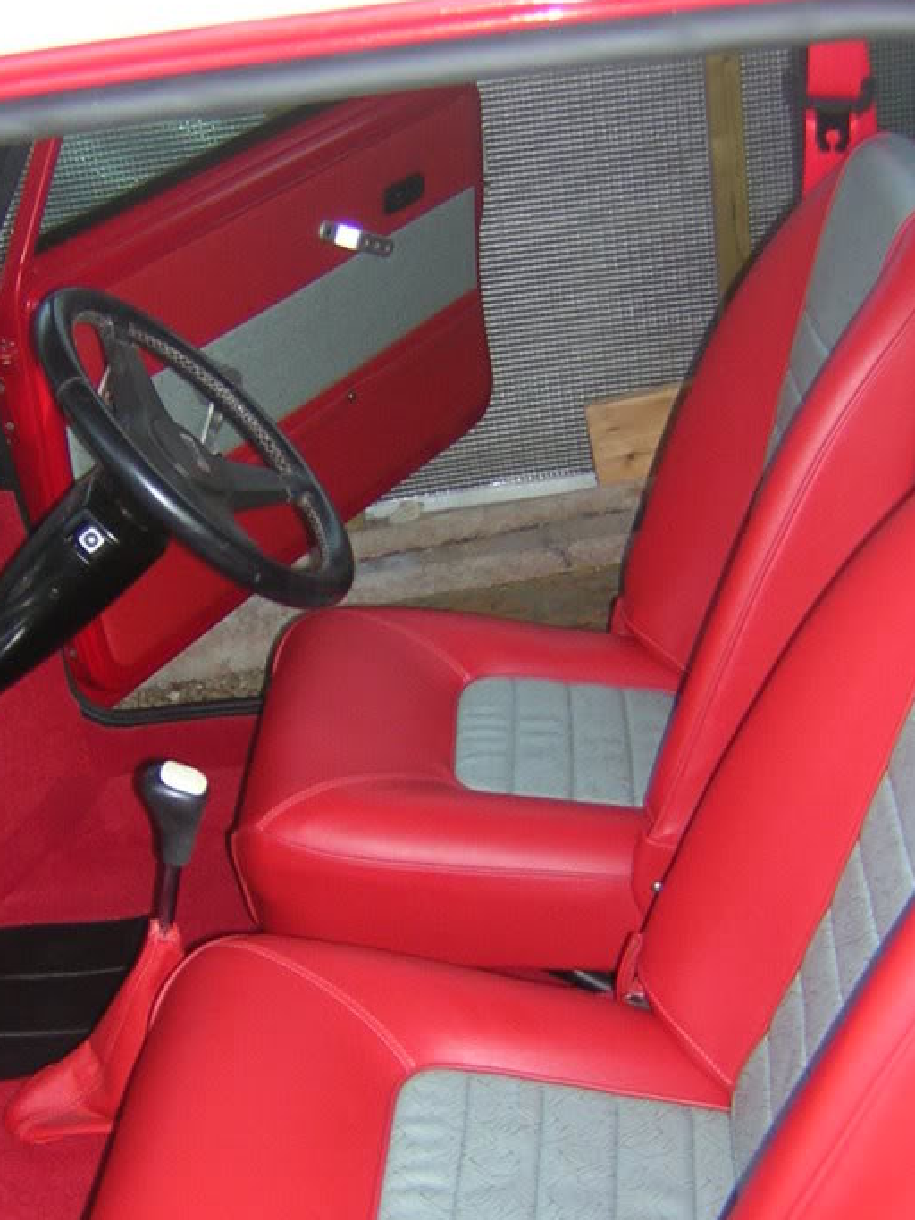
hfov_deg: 27.0
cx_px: 463
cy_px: 806
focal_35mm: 54
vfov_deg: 35.2
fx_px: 1904
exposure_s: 1/60.1
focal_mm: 4.7
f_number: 2.6
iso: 203
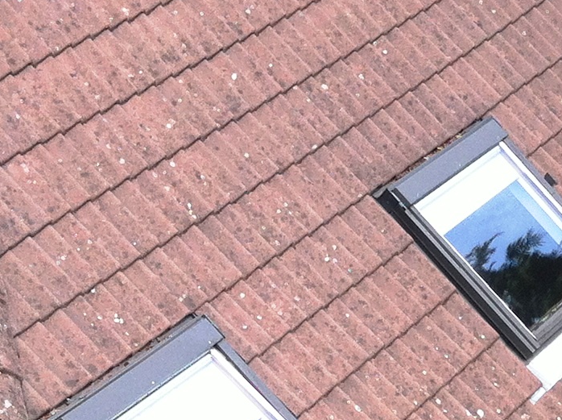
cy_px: 527
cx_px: 605
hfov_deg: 14.9
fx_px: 2107
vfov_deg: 11.1
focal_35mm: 130
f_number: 2.8
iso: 80
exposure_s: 1/450
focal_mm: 3.85
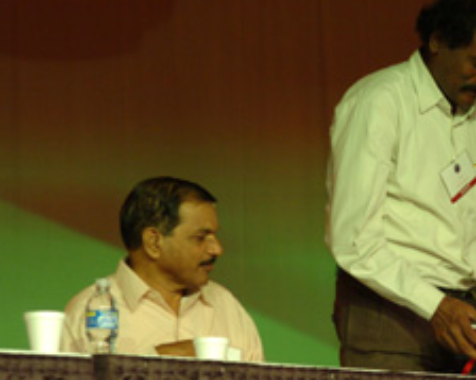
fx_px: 2760
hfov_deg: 9.7
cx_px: 597
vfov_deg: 7.8
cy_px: 375
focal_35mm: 196
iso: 400
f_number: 3.2
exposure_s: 1/50
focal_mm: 52
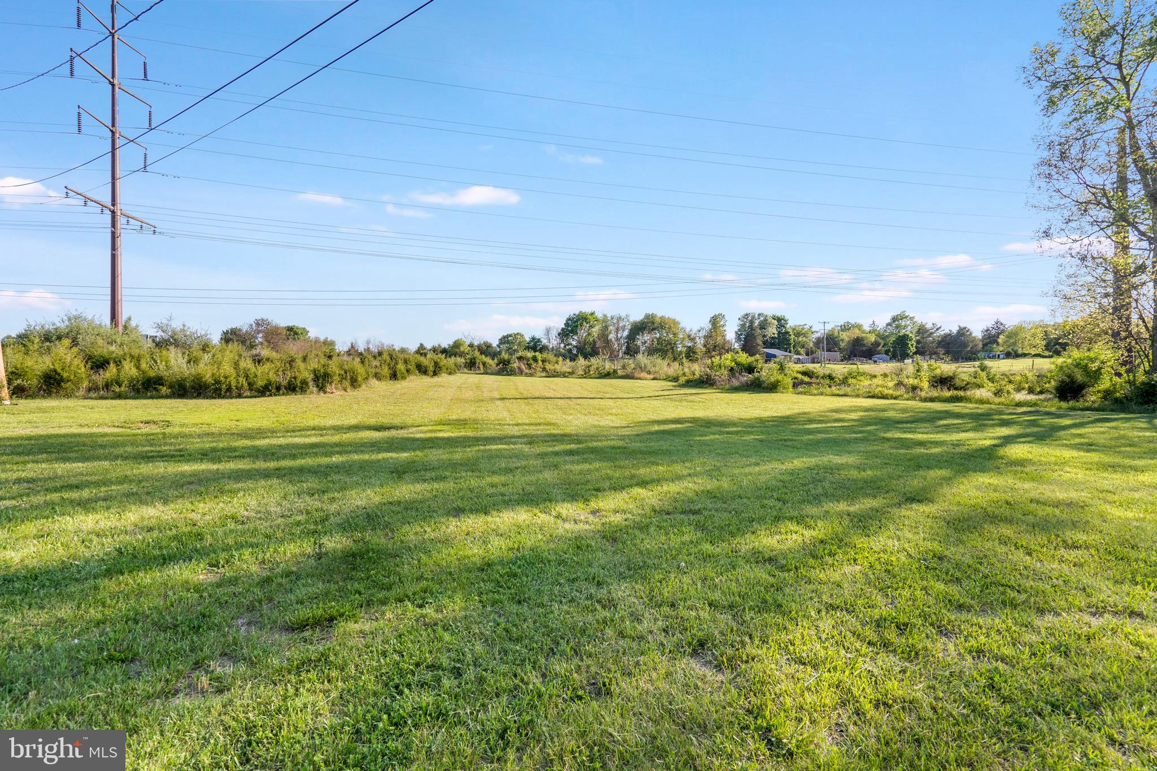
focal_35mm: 16
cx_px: 578
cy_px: 386
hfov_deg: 96.7
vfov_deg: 73.7
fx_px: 514
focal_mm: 16
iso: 640
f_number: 8
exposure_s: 1/500
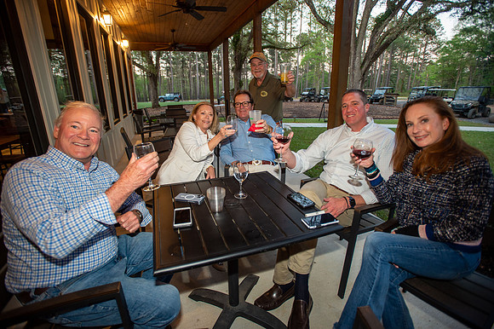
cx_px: 247
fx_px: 233
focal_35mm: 17
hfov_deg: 93.3
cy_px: 164
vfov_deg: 70.4
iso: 800
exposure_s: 1/80
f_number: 3.2
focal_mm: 17
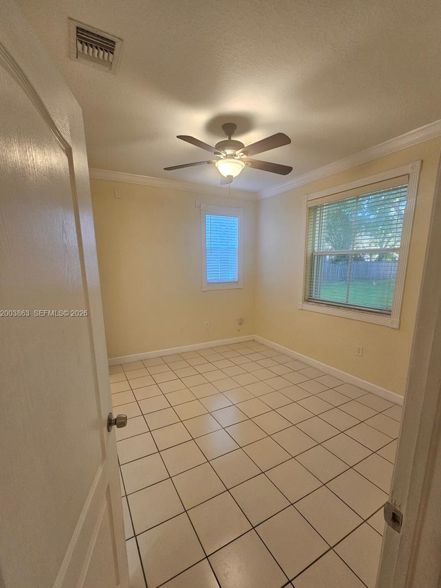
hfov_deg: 85.7
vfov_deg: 101.9
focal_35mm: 14
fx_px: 238
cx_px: 227
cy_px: 314
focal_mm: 2.2
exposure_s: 1/60
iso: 250
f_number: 2.2
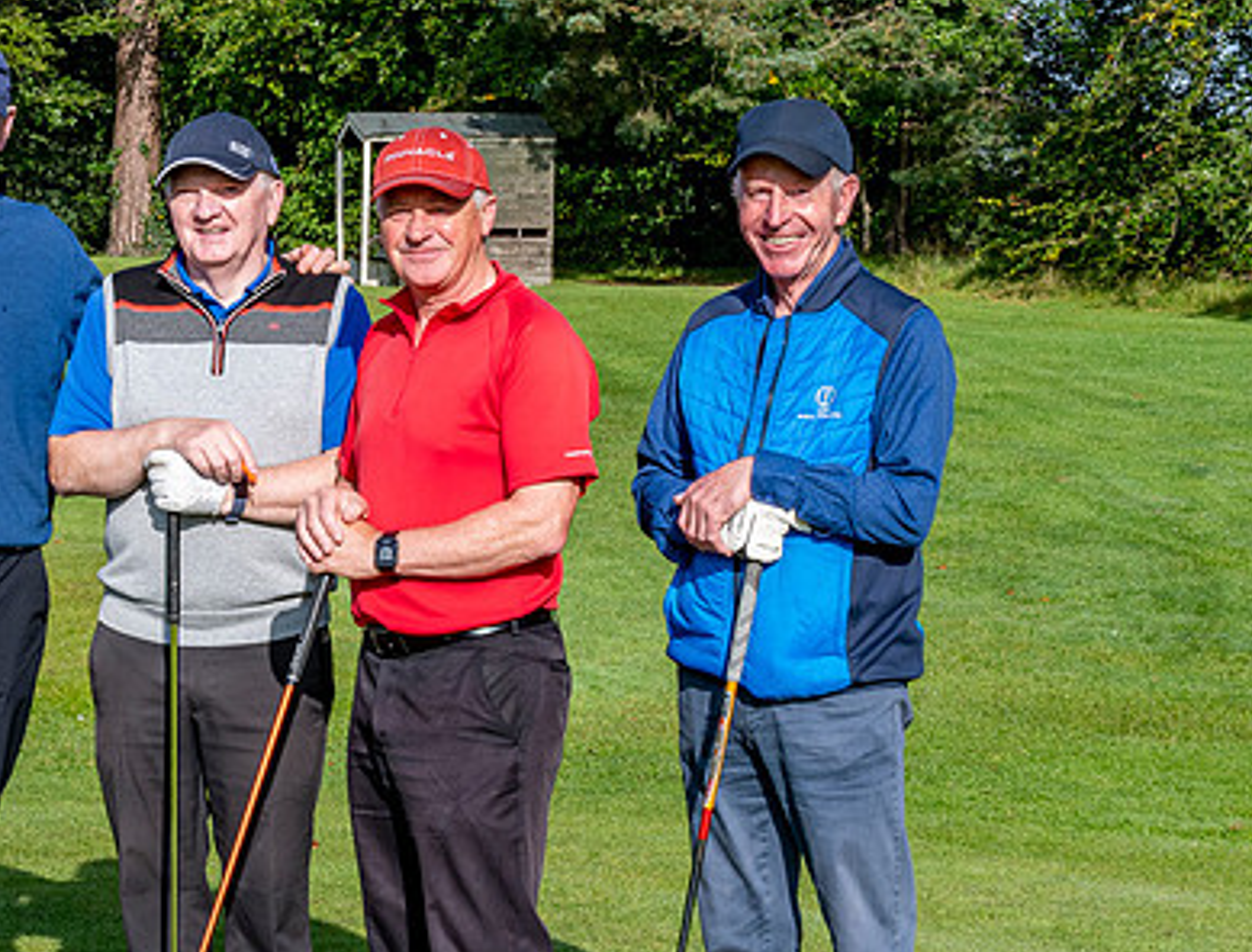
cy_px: 537
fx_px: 3963
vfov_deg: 13.7
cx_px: 209
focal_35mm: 109
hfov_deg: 17.8
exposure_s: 1/100
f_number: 8
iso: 180
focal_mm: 38
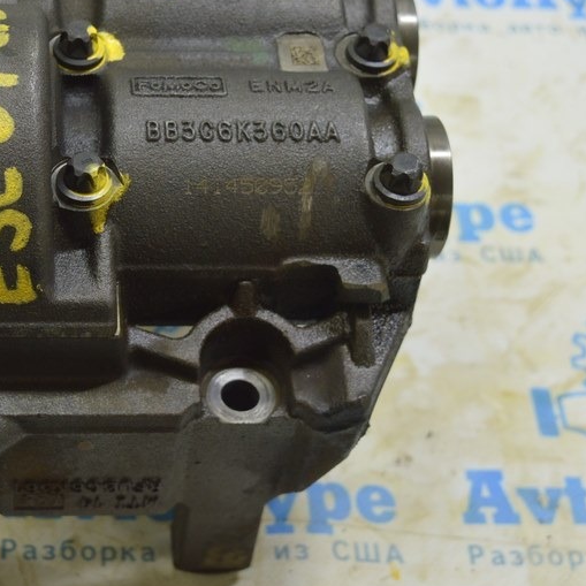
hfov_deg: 20.7
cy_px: 254
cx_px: 54
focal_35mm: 82
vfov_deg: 21.1
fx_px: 1571
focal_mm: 32
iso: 400
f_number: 5.6
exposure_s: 1/20
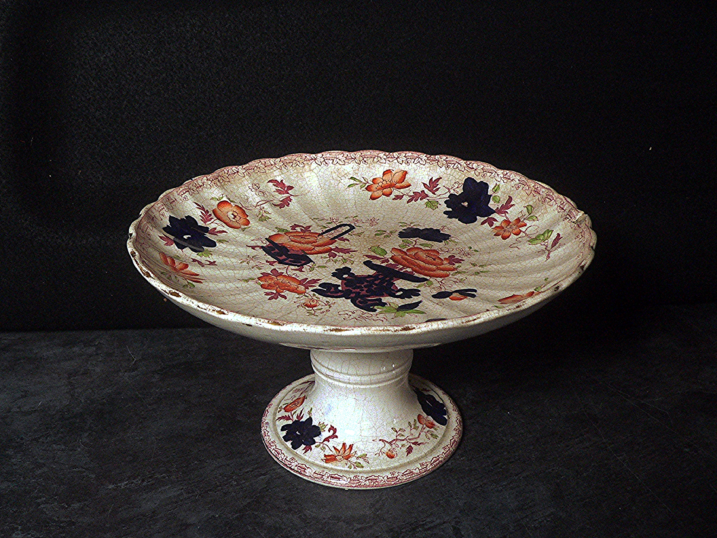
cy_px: 269
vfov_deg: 39.7
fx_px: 746
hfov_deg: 51.4
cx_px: 358
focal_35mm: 36
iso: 400
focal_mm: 6
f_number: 2.8
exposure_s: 1/15
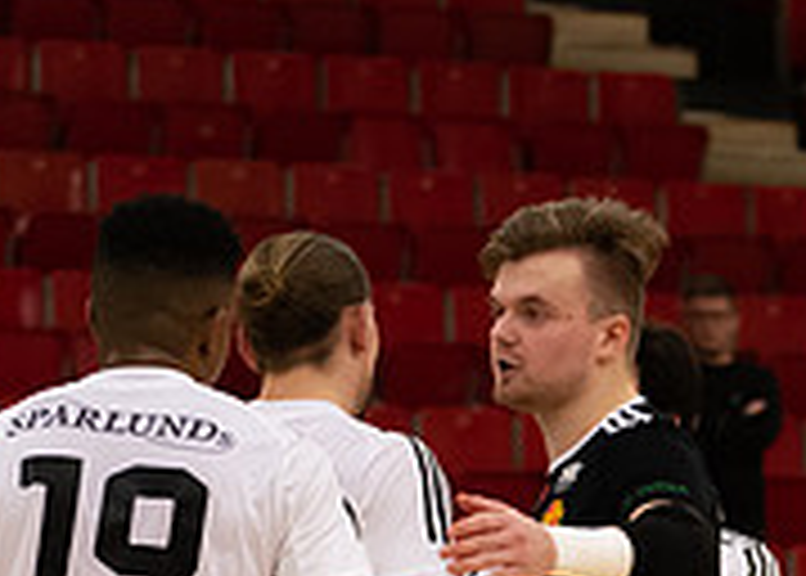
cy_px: 884
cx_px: 400
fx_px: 9595
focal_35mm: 419
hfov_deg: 4.8
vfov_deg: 3.4
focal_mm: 110
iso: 2500
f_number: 4.5
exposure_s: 1/640
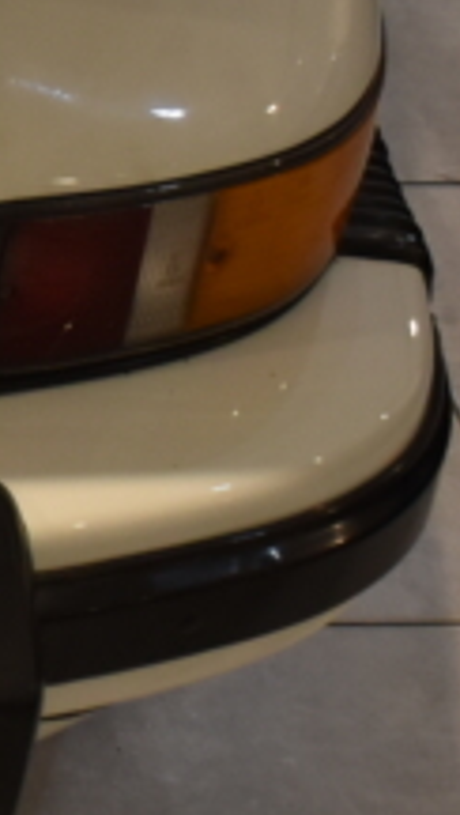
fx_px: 3394
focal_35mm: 157
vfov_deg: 13.5
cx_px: -909
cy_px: -8
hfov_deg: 7.0
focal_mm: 18
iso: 500
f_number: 4
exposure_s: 1/60
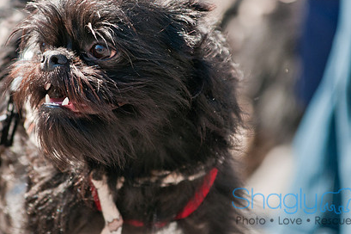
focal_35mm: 425
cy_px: 77
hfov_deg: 4.9
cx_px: 120
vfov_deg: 3.2
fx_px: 4140
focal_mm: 200
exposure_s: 1/640
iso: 200
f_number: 4
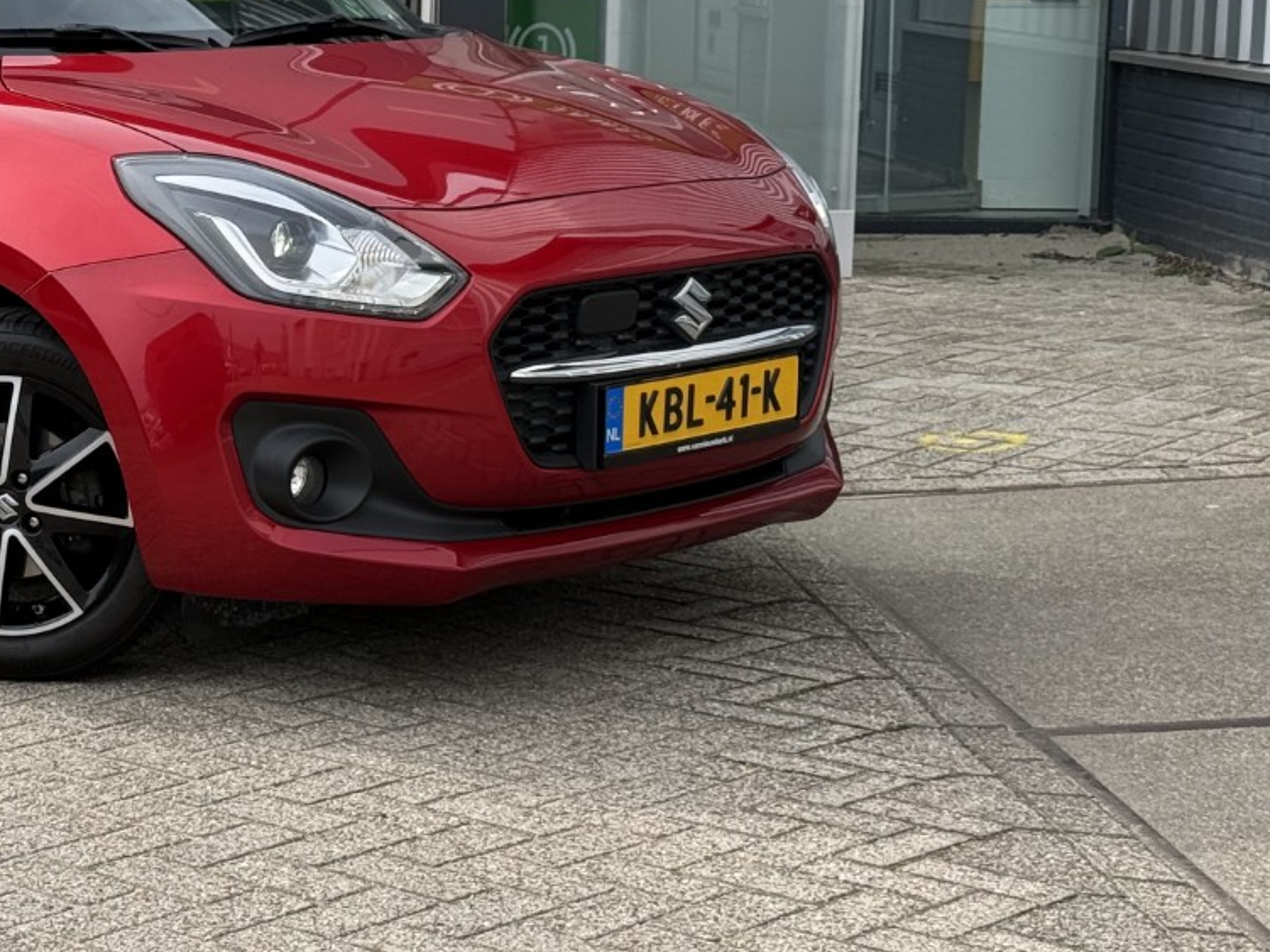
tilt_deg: -6.3
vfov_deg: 16.0
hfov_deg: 20.7
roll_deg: +0.4
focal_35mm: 92
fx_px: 3375
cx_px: 59
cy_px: 299
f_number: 1.78
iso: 64
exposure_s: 1/1678
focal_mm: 6.76
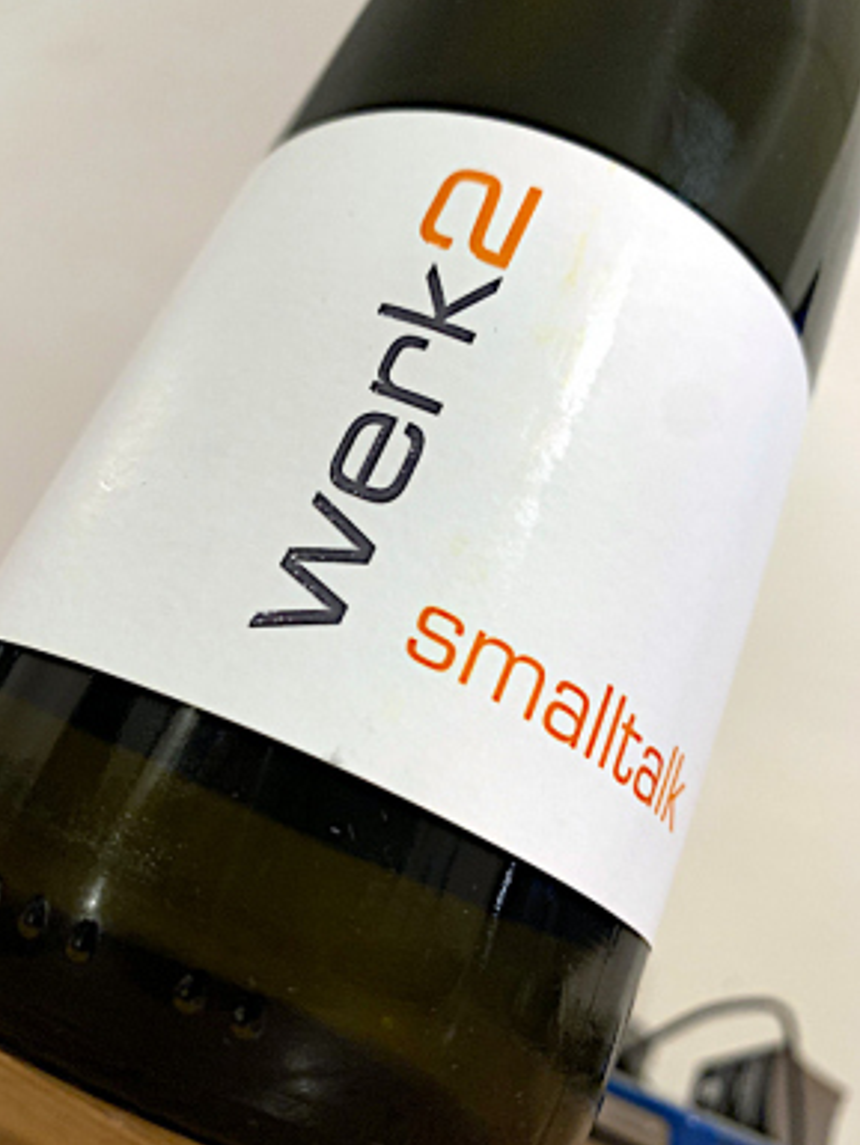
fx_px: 894
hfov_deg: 51.4
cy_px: 556
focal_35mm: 27
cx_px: 420
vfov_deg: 65.3
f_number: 1.8
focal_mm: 4.25
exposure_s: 1/25
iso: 400
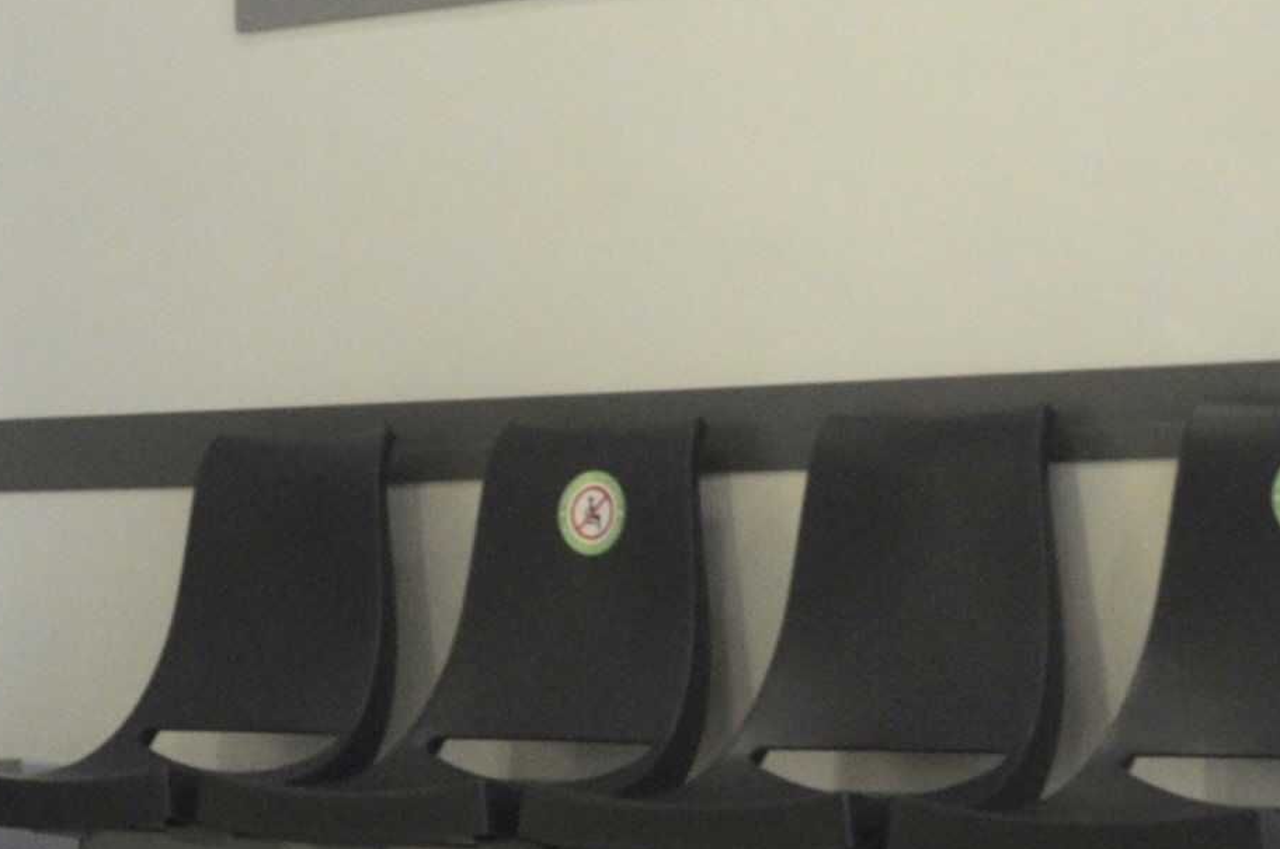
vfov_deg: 10.7
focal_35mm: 127
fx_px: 4508
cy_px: 591
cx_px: -143
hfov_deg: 15.7
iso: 640
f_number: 6.3
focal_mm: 24
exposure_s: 1/25
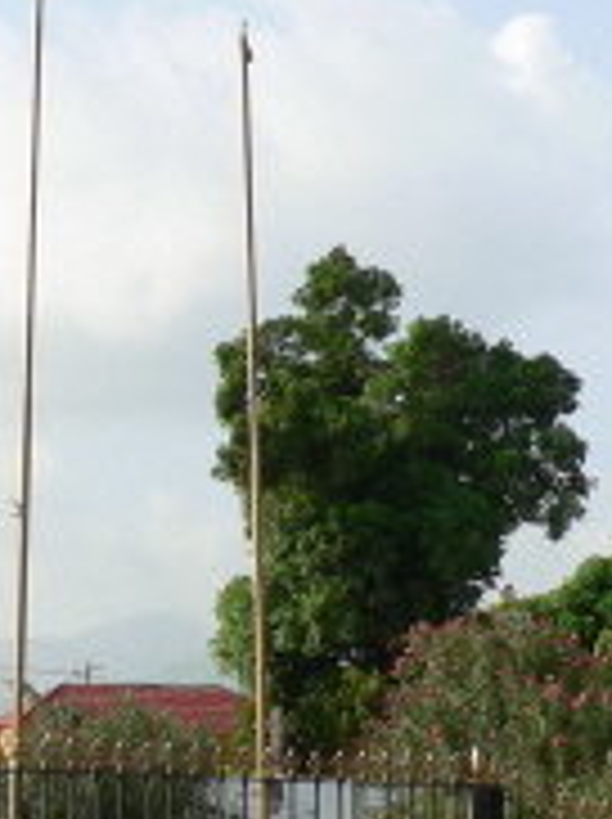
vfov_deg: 17.8
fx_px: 2575
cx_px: 11
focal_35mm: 109
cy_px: 727
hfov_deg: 13.4
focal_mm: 6
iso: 64
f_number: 4
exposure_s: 1/320
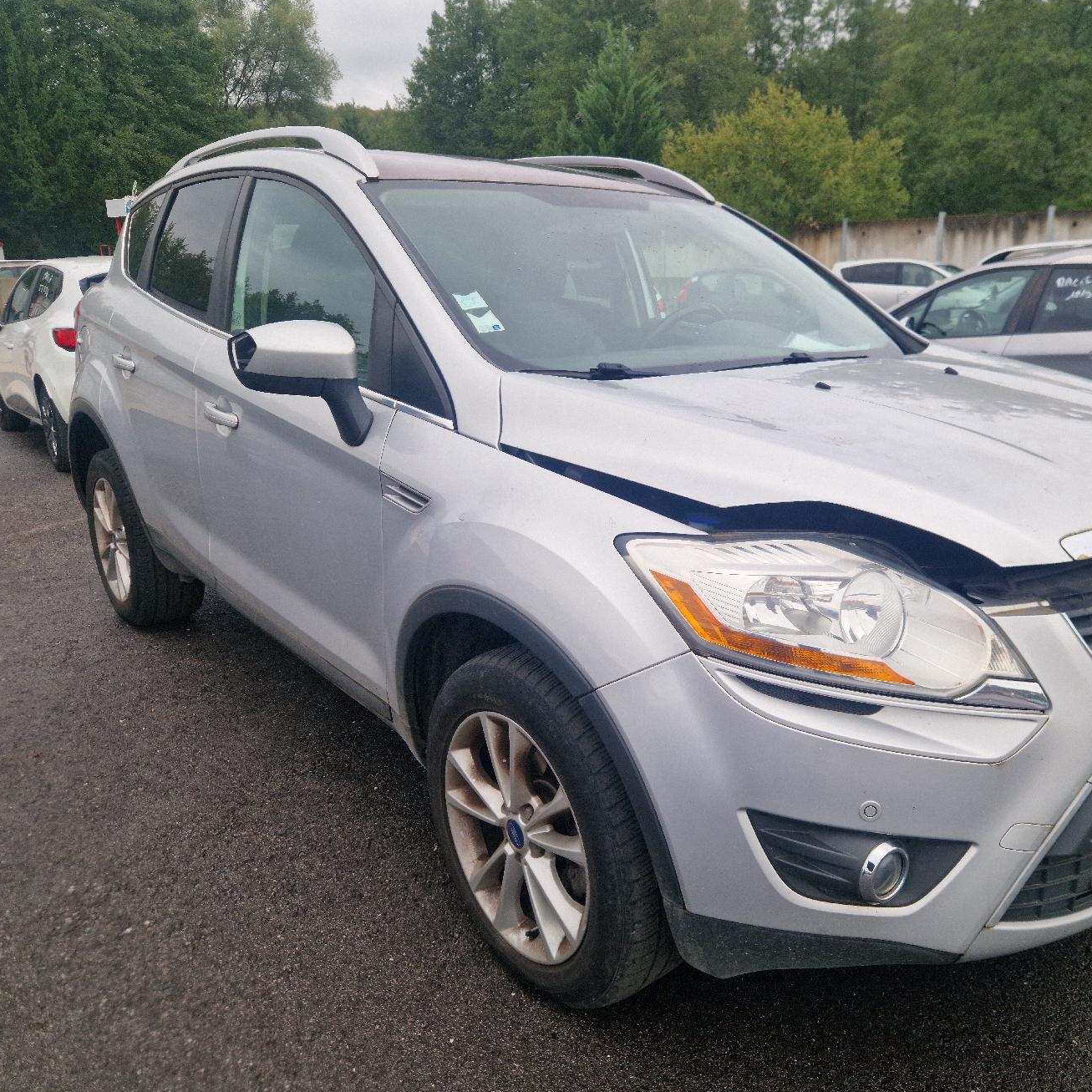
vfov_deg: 57.3
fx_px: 999
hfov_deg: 56.9
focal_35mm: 28
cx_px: 648
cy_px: 536
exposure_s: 1/118
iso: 50
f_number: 1.8
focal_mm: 5.4
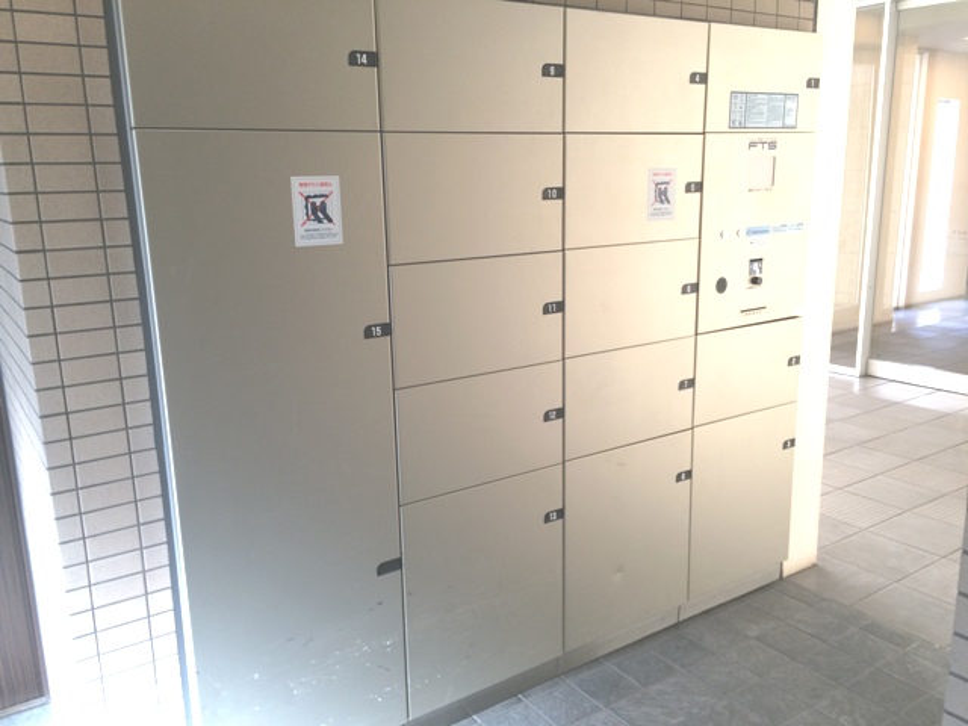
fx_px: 811
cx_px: 484
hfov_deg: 61.7
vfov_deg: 48.2
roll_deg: +2.6
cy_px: 363
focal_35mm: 29
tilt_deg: -13.3
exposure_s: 1/30
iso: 64
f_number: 2.2
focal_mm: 4.15
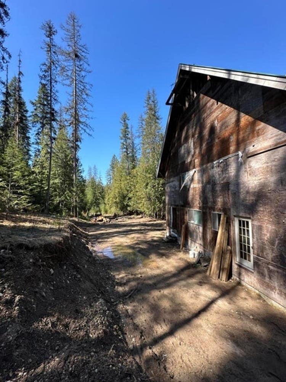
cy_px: 191
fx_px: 154
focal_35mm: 14
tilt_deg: +3.9
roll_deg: +0.2
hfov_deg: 85.7
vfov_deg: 102.1
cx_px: 143
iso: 40
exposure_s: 1/500
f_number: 2.2
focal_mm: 2.22
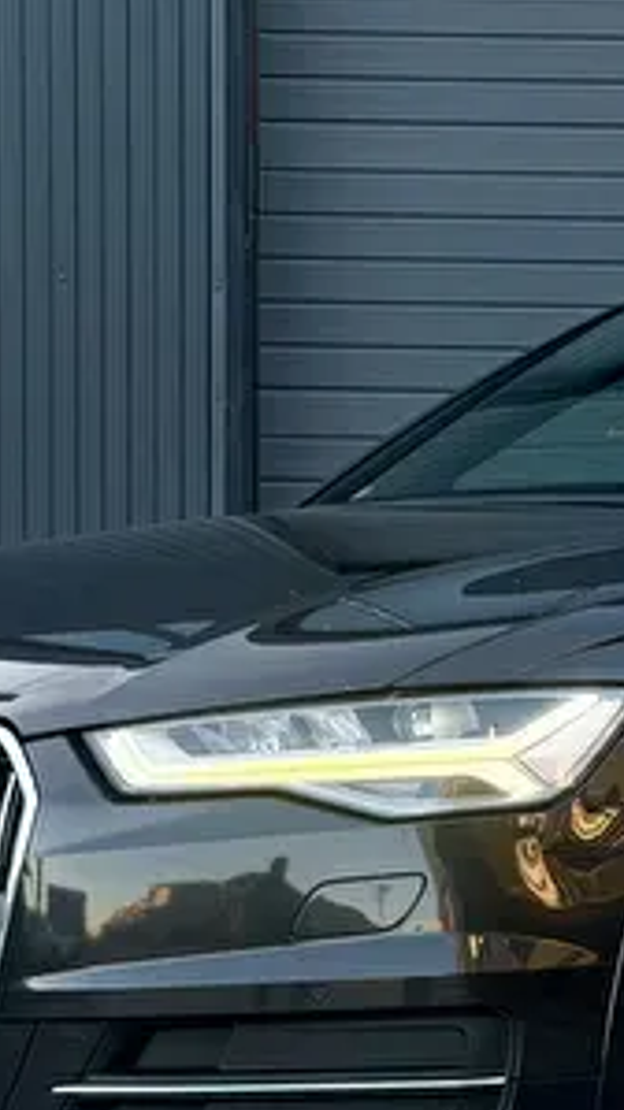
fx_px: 4122
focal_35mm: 140
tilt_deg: -2.0
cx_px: 869
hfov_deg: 8.5
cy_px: 872
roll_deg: +0.0
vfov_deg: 15.3
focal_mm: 6.76
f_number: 1.78
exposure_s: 1/213
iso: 64
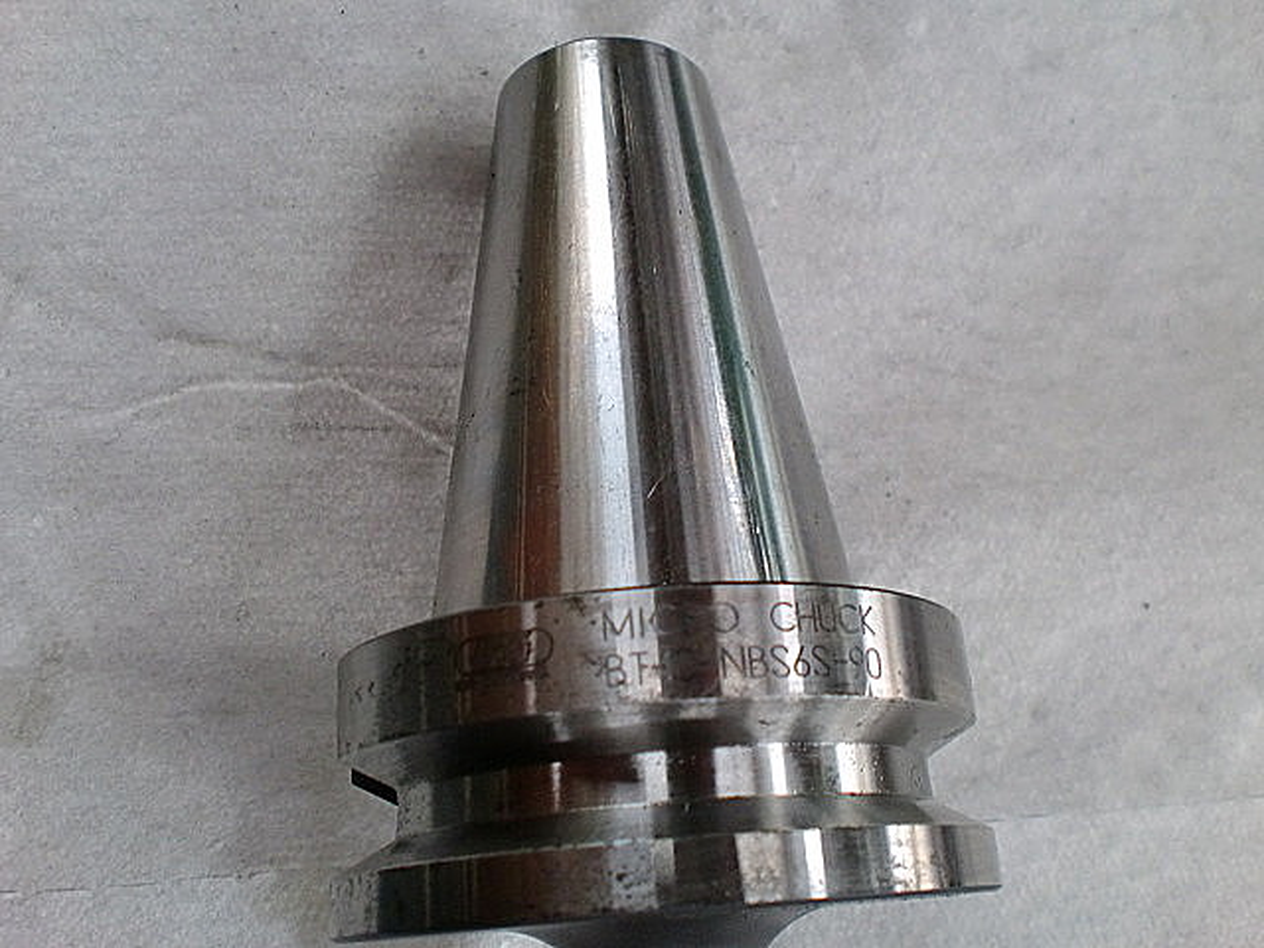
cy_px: 474
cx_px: 632
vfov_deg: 40.7
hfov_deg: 52.6
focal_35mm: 35
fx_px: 1278
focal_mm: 6.3
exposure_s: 1/60
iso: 200
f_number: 3.1
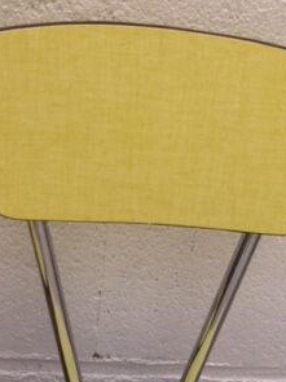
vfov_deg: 28.2
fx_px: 695
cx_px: 148
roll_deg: -9.4
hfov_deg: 23.3
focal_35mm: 63
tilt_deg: -41.8
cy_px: 412
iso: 200
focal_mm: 4.15
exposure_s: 1/33
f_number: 2.2
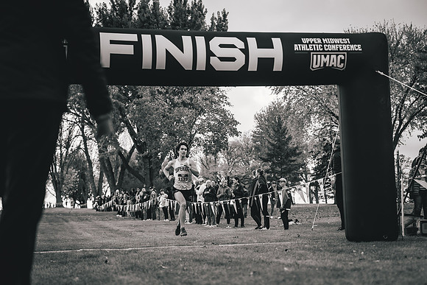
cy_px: 162
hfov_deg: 36.1
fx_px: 655
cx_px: 213
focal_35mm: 55
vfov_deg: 24.5
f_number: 2
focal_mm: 47
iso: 200
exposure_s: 1/3200
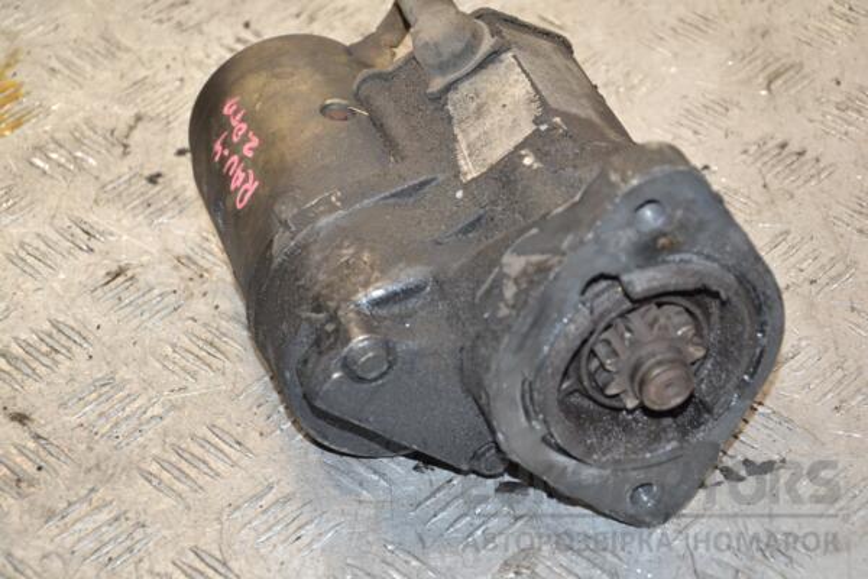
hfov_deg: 19.5
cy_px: 290
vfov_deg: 13.0
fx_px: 2531
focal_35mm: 105
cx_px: 434
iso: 800
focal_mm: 70
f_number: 5.3
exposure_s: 1/160
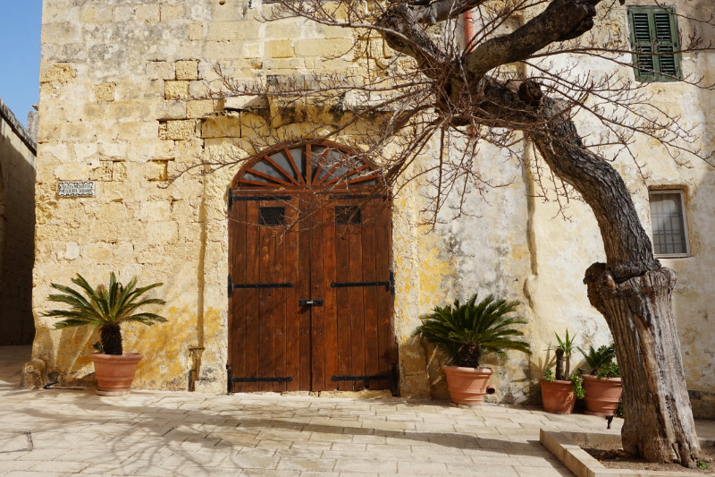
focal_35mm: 30
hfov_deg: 61.9
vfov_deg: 43.6
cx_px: 358
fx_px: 596
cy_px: 238
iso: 100
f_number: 14
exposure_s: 1/125
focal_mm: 20
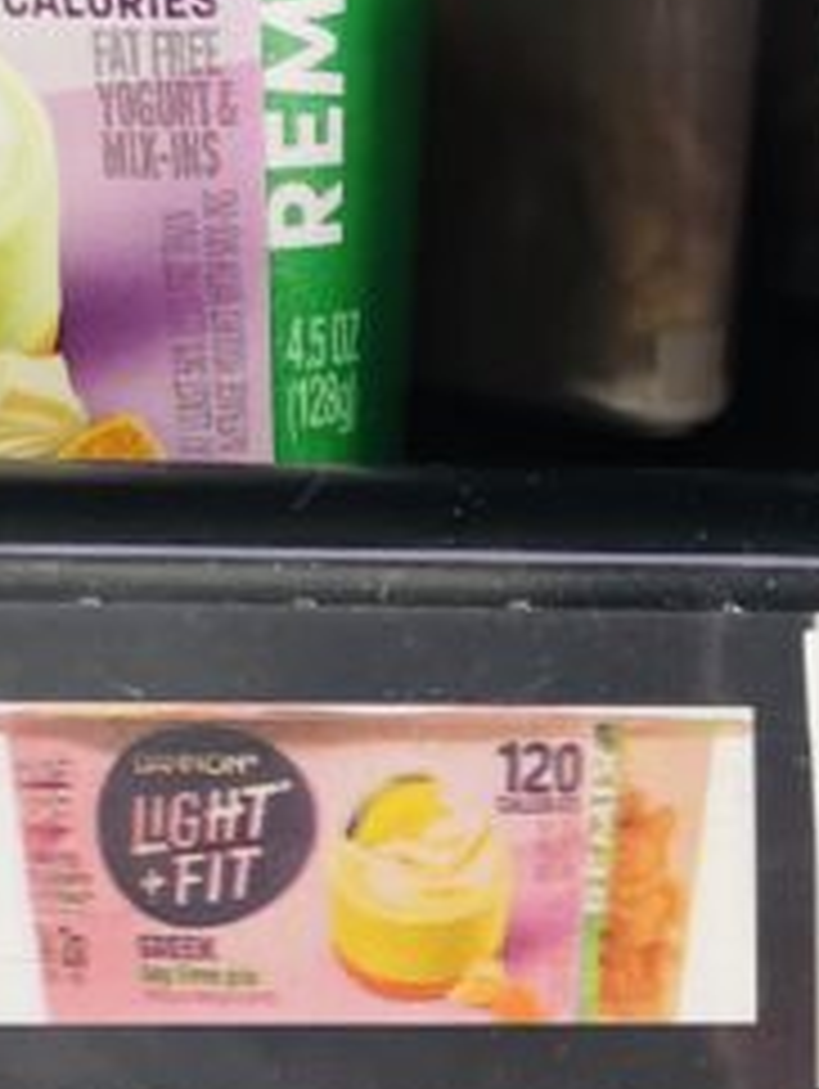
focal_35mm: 110
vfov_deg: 17.8
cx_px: 1498
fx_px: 3464
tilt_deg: -12.1
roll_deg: -0.6
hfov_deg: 12.3
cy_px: 720
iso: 64
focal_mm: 4.2
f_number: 1.6
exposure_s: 1/120
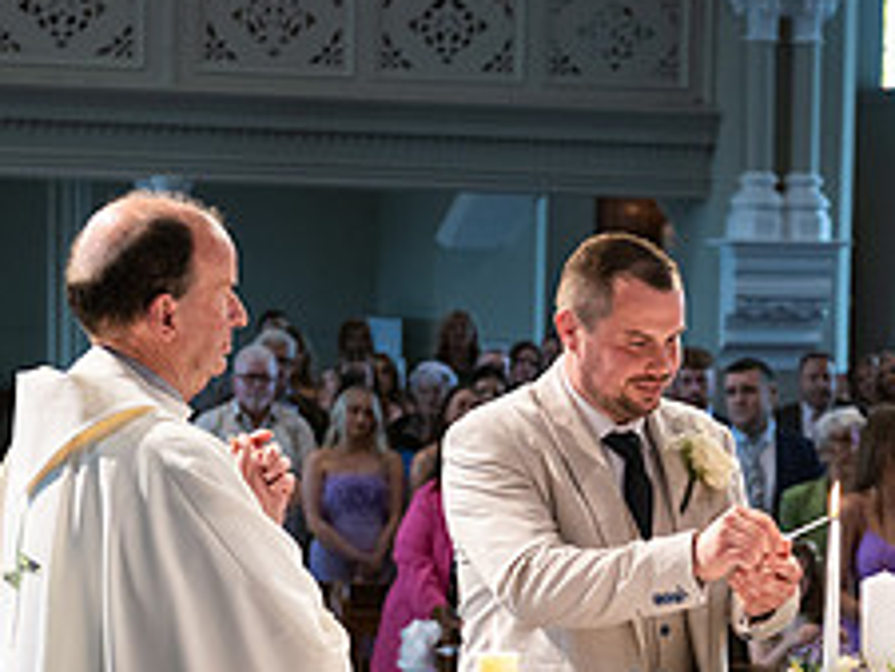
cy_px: 491
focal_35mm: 129
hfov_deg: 15.2
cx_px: 664
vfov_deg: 11.5
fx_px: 3337
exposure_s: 1/160
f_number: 3.5
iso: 800
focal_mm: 52
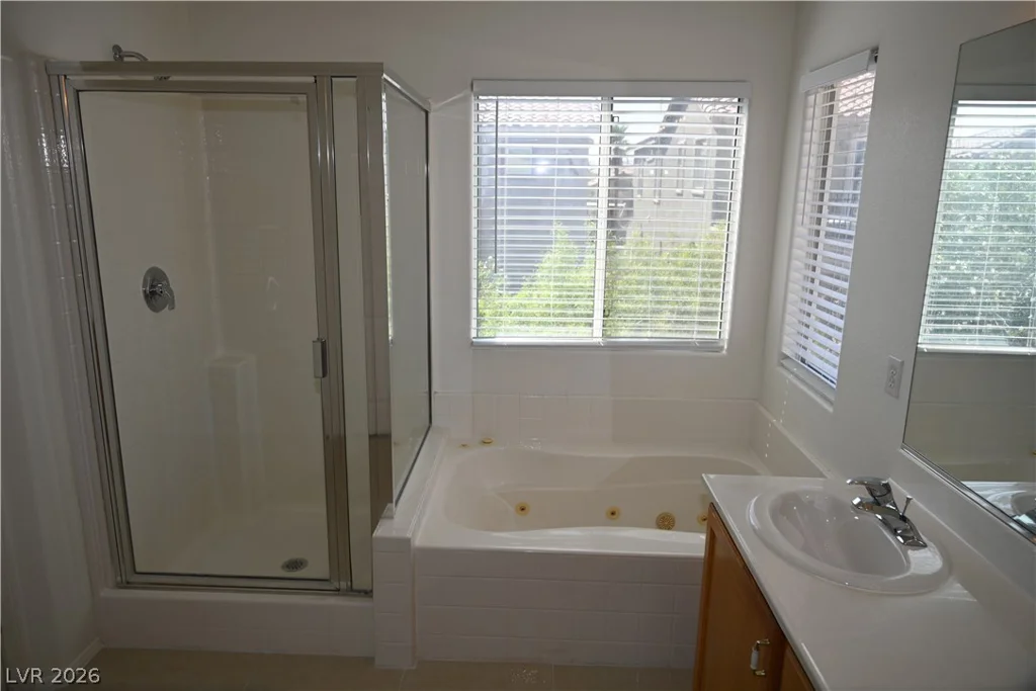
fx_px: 691
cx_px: 518
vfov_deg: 53.1
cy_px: 346
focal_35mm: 24
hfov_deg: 73.7
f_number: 5.6
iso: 64
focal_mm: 24
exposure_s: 1/125
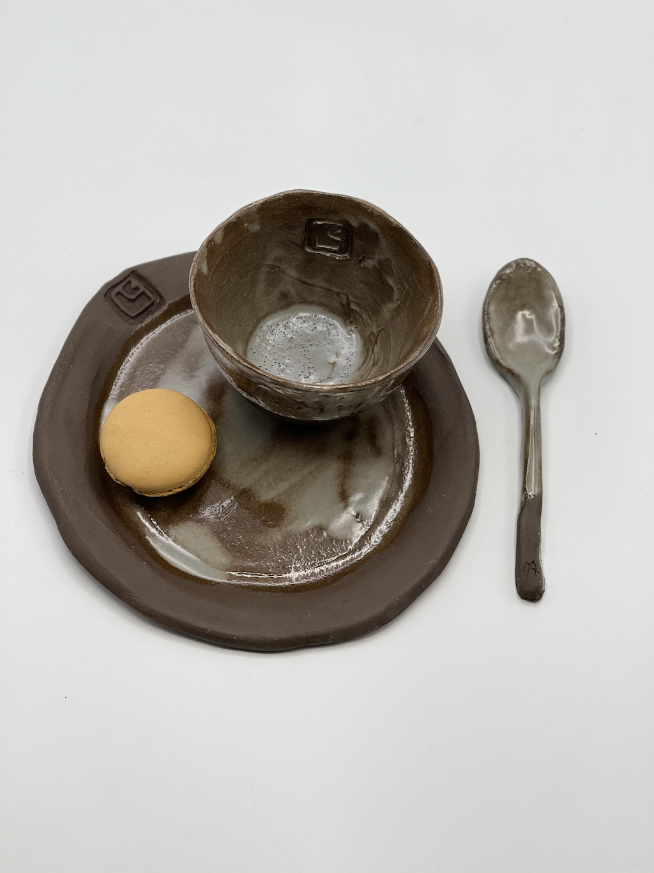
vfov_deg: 30.3
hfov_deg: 22.9
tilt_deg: -63.6
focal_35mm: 64
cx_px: 327
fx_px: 1613
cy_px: 436
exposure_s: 1/121
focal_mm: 7.5
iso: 32
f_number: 2.2
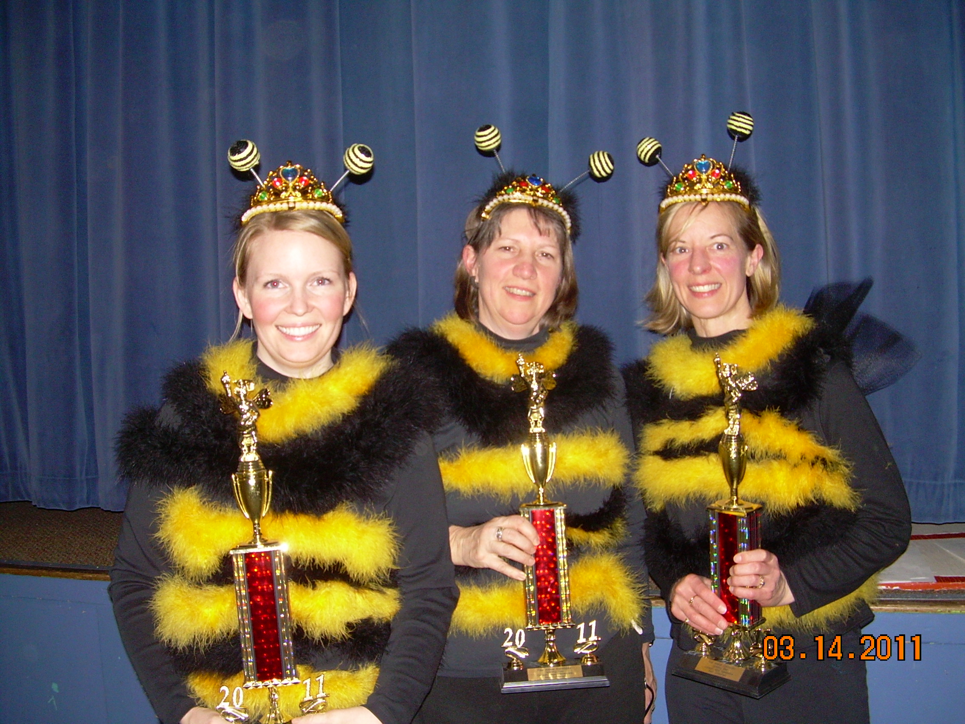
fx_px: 1059
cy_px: 362
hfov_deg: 49.0
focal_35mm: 38
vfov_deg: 37.7
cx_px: 482
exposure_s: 1/60
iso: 168
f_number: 2.8
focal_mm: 6.3
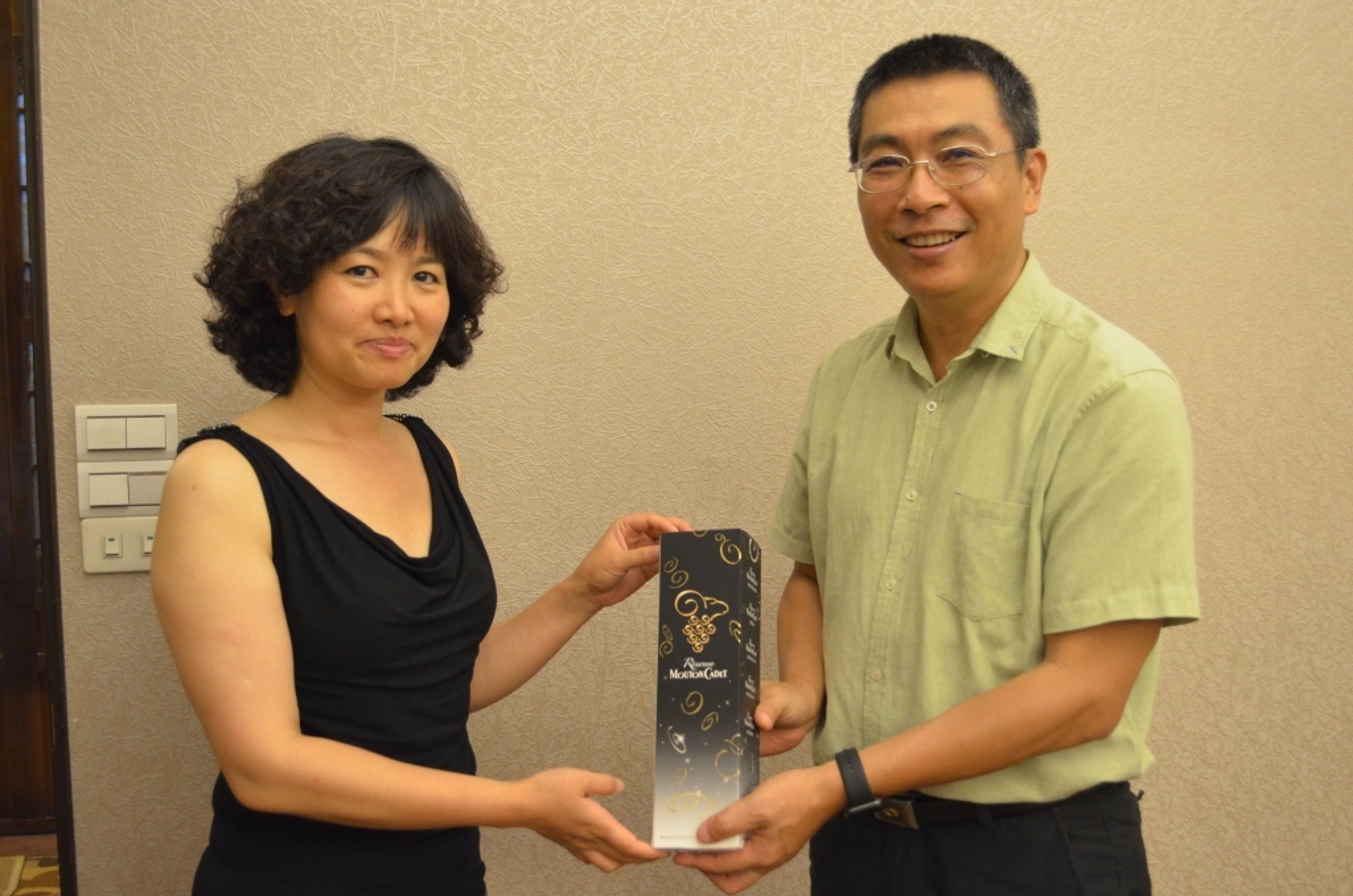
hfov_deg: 53.2
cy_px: 448
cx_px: 676
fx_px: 1350
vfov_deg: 36.7
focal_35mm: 36
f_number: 4
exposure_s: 1/40
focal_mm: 24
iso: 1600
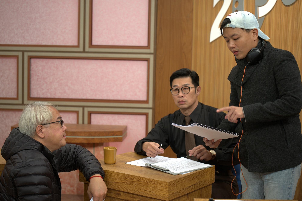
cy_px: 100
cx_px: 151
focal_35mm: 70
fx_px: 587
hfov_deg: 28.8
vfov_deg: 19.5
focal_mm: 70
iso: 400
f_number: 2.8
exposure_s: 1/160
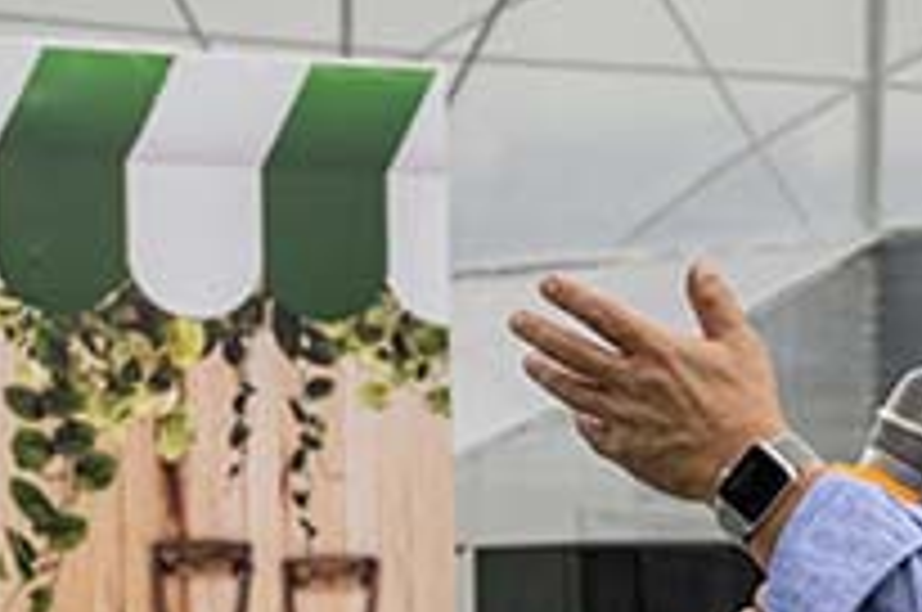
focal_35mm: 244
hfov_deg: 8.4
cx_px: 22
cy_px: 958
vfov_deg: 5.6
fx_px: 6239
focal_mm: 52
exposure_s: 1/320
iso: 450
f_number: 6.3
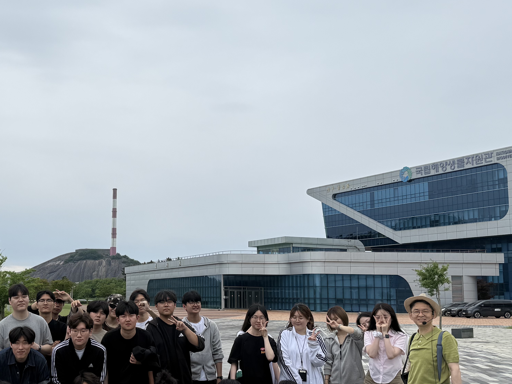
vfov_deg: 31.5
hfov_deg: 40.3
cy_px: 212
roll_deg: -1.0
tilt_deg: +6.6
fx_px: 680
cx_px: 141
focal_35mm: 46
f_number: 1.78
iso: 80
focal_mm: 6.76
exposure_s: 1/7353
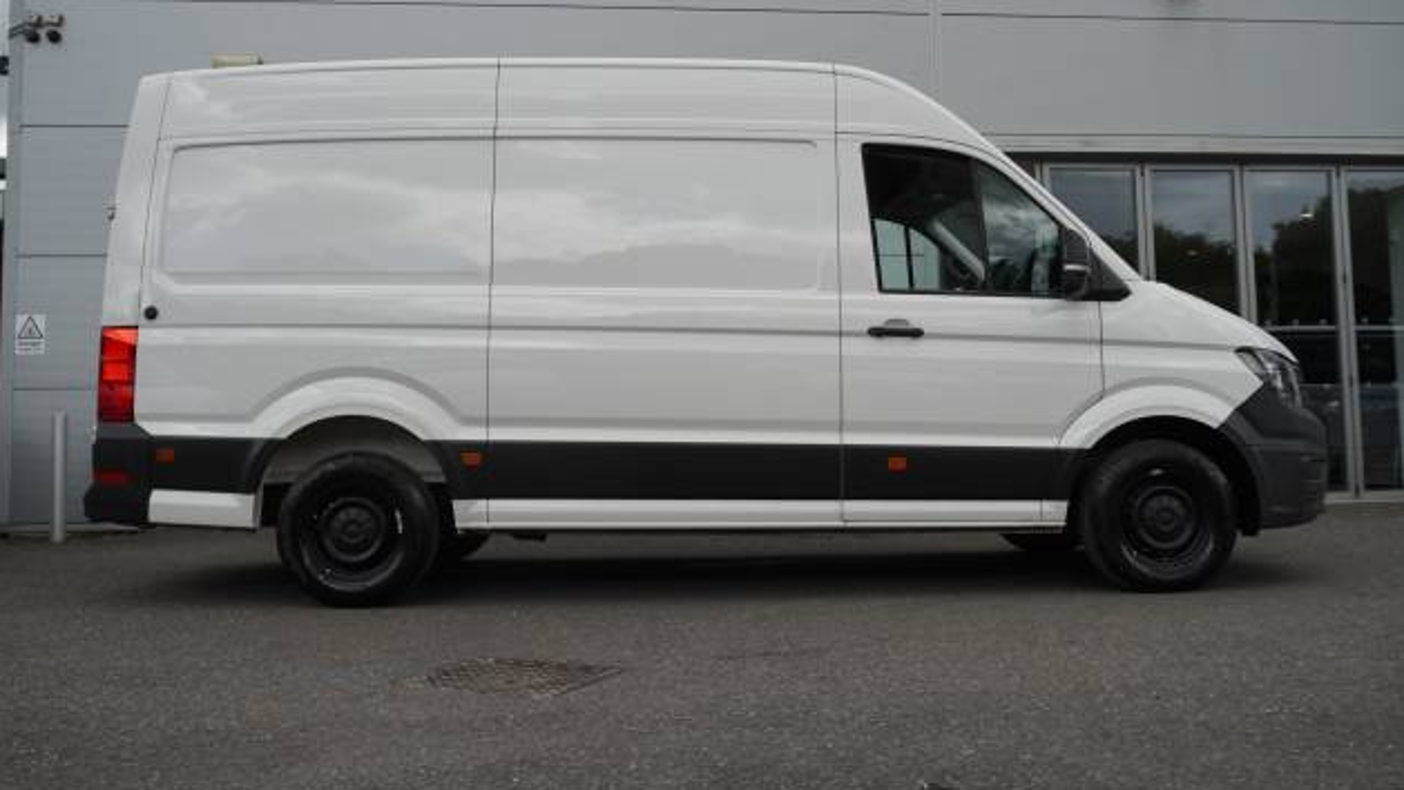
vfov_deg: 35.1
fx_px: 1249
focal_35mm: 34
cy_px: 348
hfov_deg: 58.7
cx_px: 710
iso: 400
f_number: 6.3
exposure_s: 1/640
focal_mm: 21
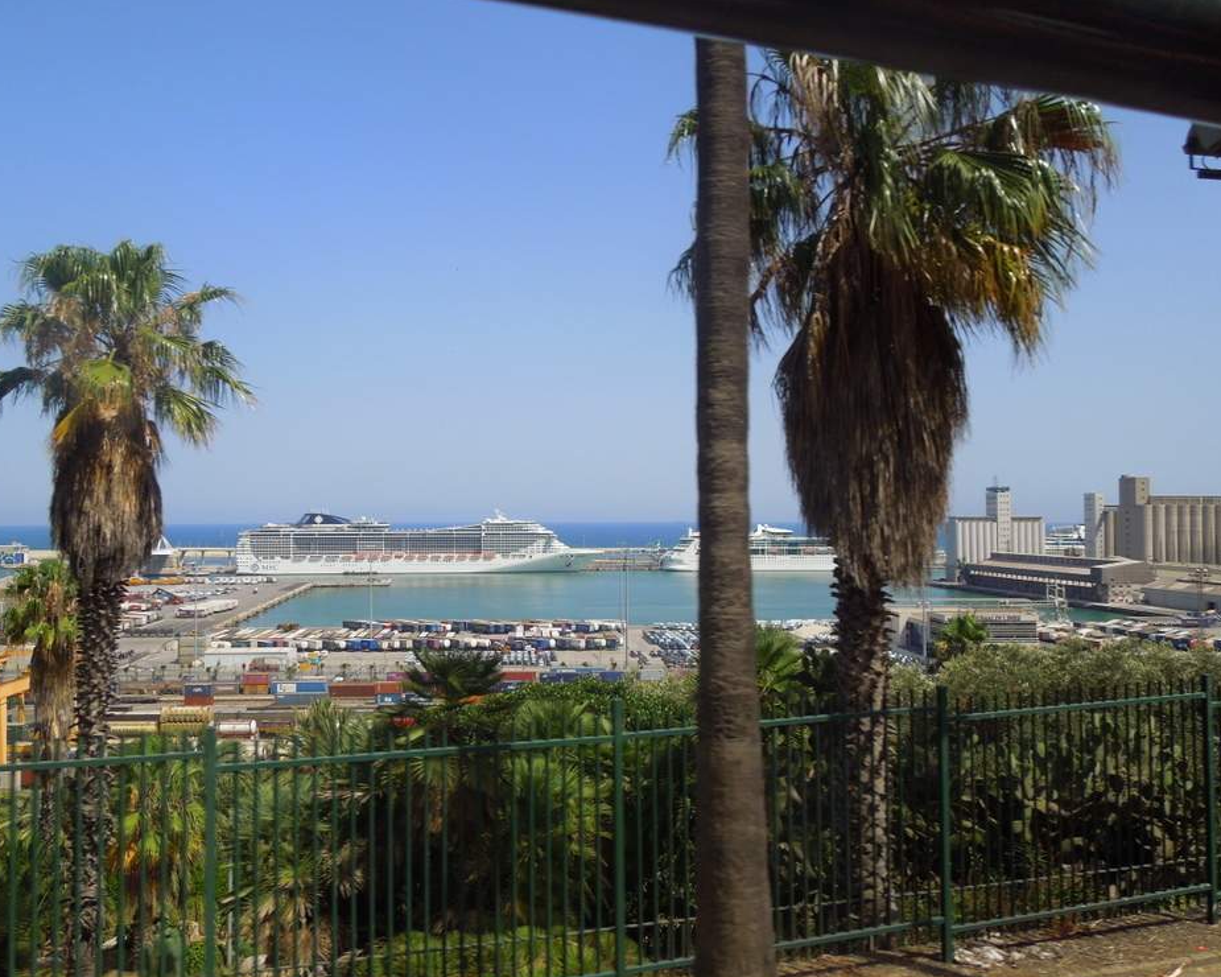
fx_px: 976
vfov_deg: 53.2
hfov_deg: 63.9
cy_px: 482
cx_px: 553
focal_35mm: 27
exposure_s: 1/400
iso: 100
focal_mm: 4.5
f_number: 6.6
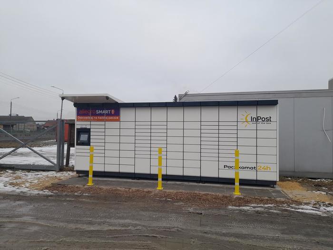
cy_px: 125
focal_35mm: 25
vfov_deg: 54.9
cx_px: 166
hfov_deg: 69.4
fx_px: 240
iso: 25
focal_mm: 4.6
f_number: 2
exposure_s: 1/100
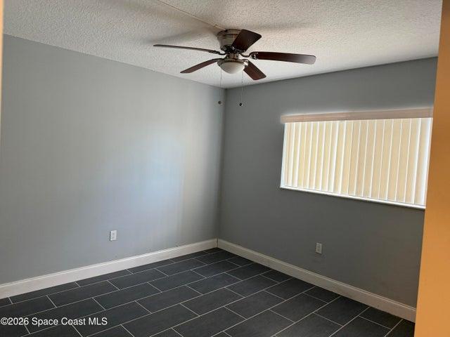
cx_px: 225
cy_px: 168
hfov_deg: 71.6
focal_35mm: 24
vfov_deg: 56.8
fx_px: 312
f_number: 1.78
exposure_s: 1/60
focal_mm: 6.76
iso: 250
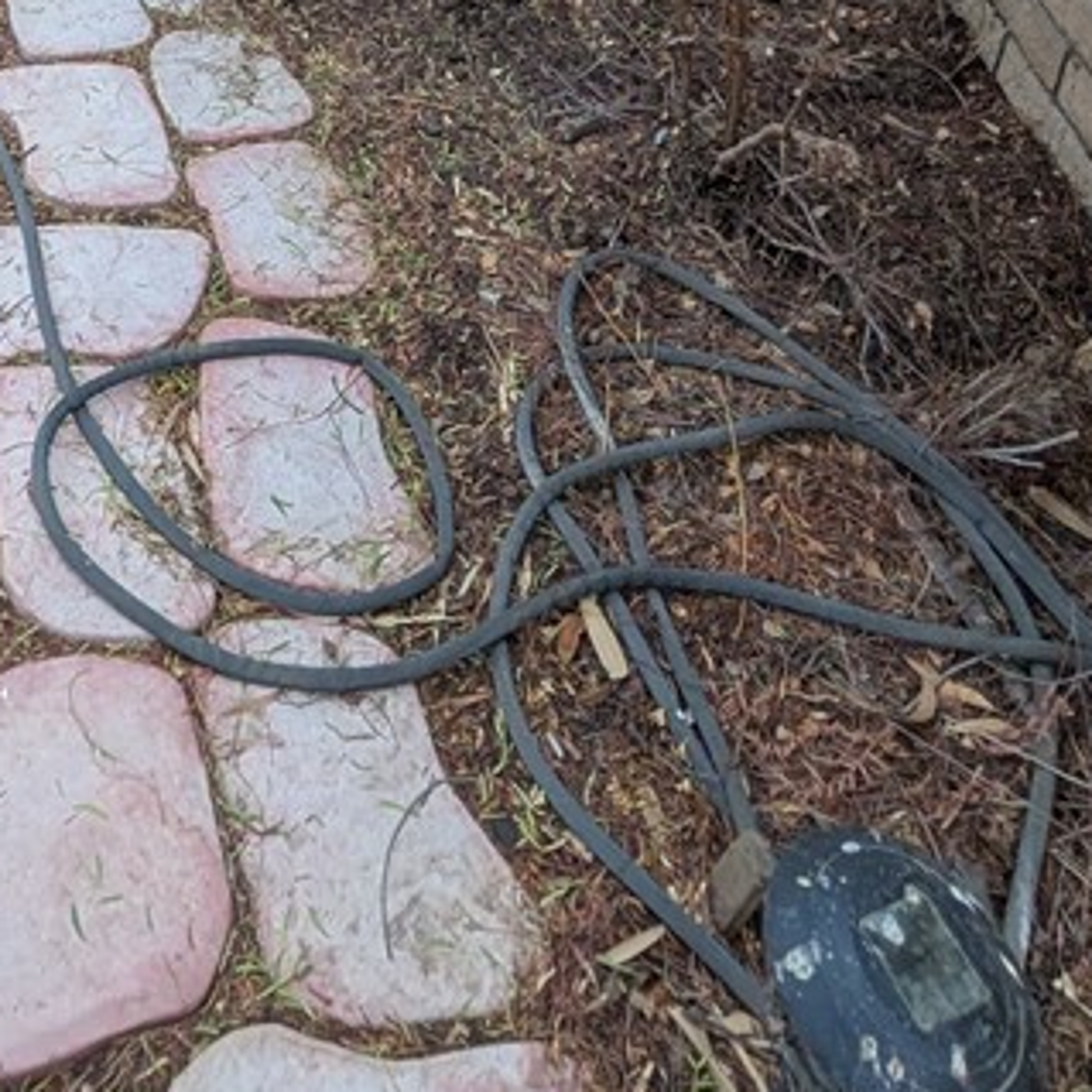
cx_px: 234
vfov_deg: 37.7
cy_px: -190
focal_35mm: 34
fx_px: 1213
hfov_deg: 46.2
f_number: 1.7
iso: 50
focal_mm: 2.02
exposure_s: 1/265
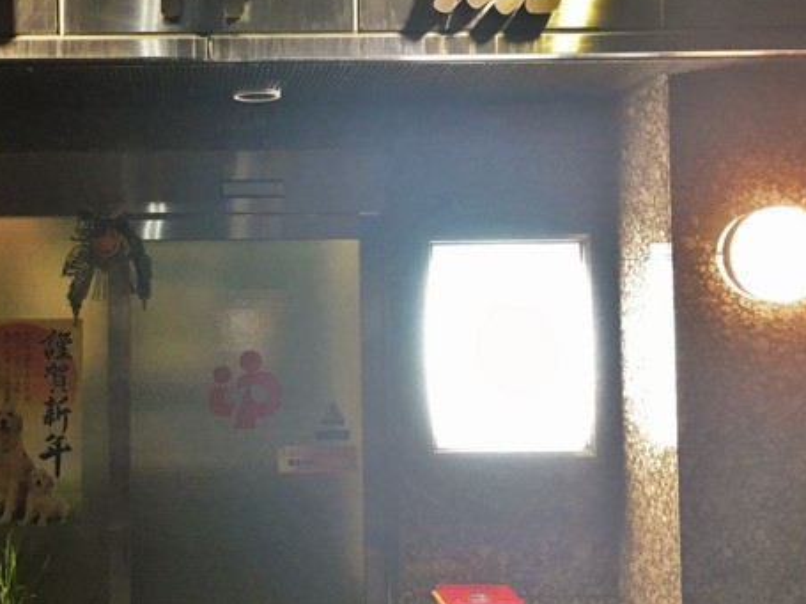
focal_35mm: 51
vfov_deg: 28.5
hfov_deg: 36.2
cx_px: 158
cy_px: 264
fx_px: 1187
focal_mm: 4.15
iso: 64
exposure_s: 1/15
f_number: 2.2
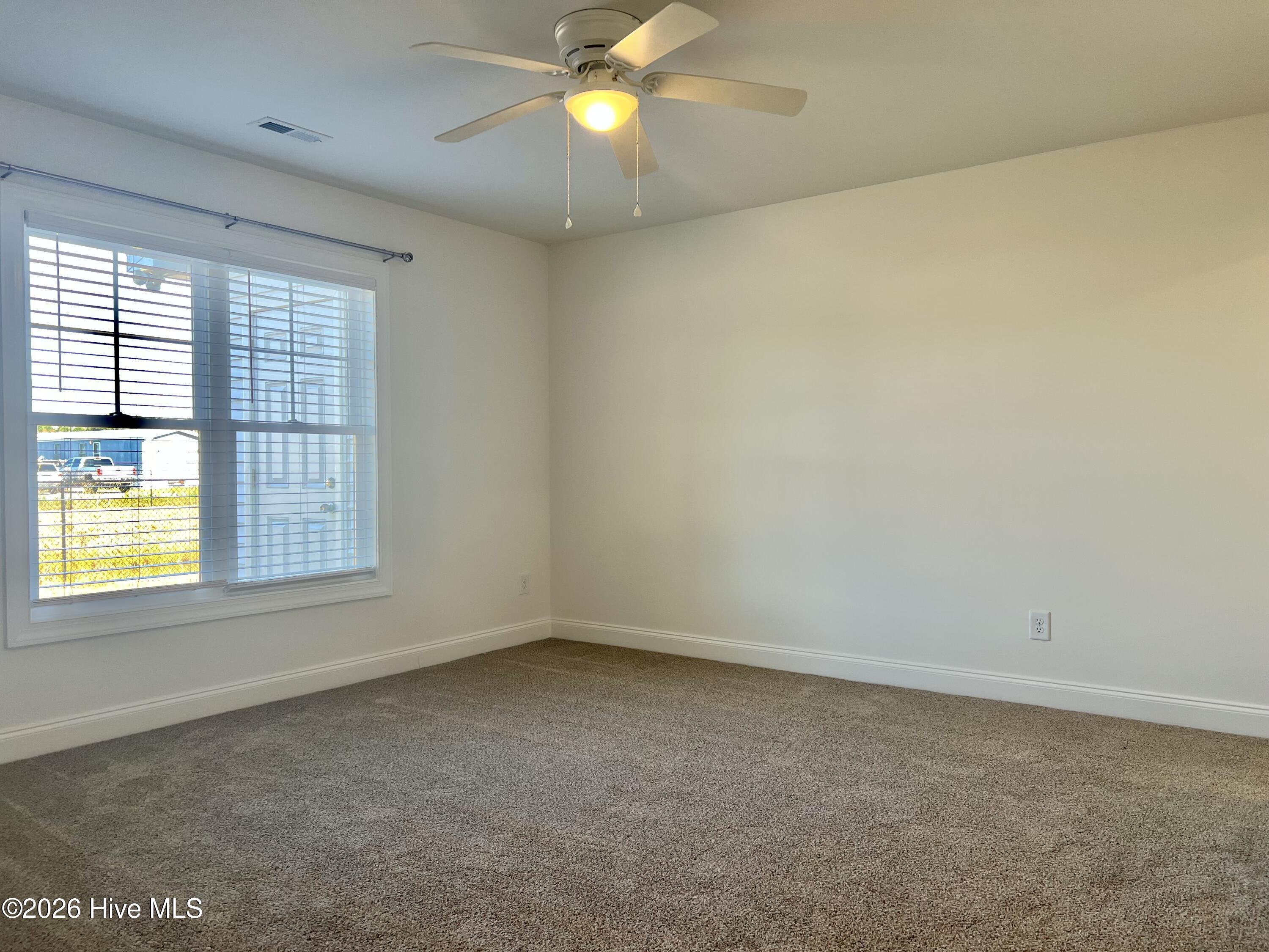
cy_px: 476
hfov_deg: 67.3
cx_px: 634
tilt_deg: -2.0
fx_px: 953
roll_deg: -0.1
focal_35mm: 26
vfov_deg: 53.1
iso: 50
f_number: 1.5
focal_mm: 5.7
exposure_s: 1/120
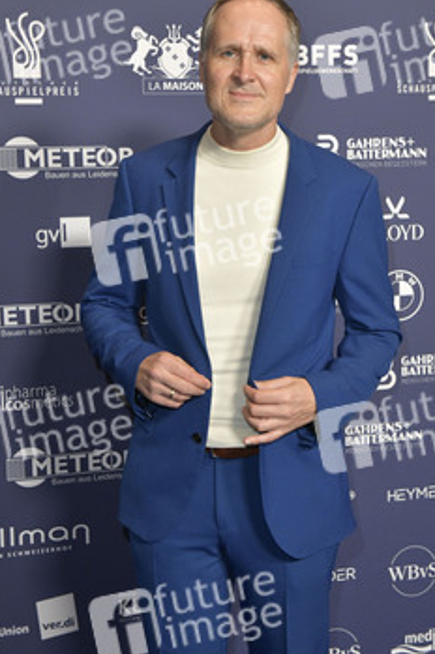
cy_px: 335
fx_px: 999
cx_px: 240
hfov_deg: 24.6
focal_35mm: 55
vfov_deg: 36.3
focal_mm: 48
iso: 2000
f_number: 6.3
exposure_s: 1/250
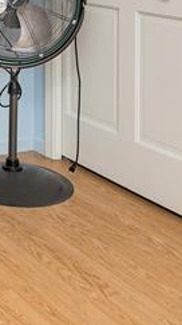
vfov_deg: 26.4
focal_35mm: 71
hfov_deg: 15.2
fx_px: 610
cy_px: -67
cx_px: -123
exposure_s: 1/250
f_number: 7.1
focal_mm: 16
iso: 400
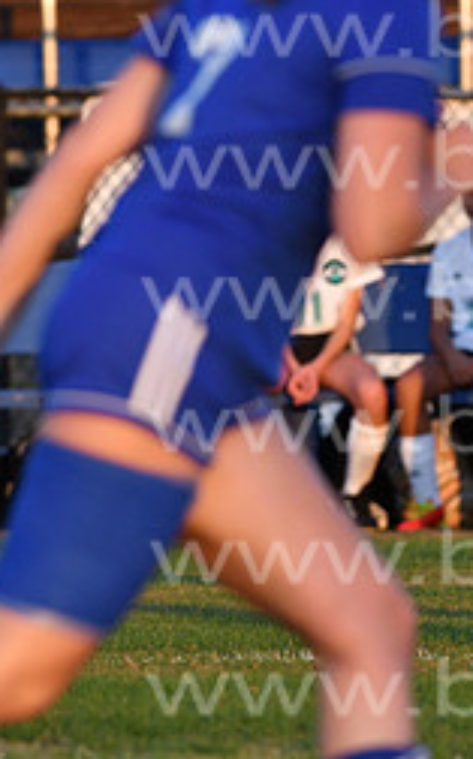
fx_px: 21851
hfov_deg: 1.2
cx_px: 832
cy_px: 233
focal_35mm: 1057
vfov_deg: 2.0
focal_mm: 300
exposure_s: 1/1000
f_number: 5.6
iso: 640
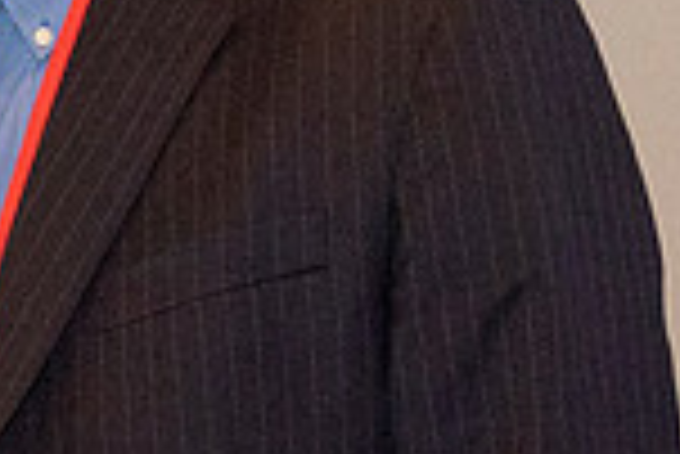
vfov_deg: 4.9
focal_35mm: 279
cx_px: -277
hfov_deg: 7.3
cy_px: 119
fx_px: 5275
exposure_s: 1/100
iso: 2500
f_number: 10
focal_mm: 44
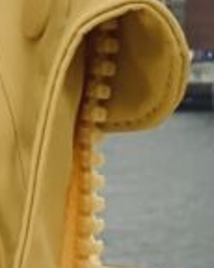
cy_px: -436
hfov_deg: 6.9
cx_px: 33
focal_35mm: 222
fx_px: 1759
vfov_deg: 7.9
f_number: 2.2
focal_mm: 2.87
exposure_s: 1/283
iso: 16
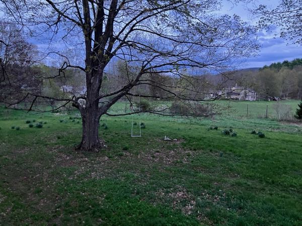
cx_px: 151
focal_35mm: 28
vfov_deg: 49.7
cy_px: 113
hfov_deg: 63.4
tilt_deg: -4.2
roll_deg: +1.1
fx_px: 244
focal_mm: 3.99
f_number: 1.8
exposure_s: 1/30
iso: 640
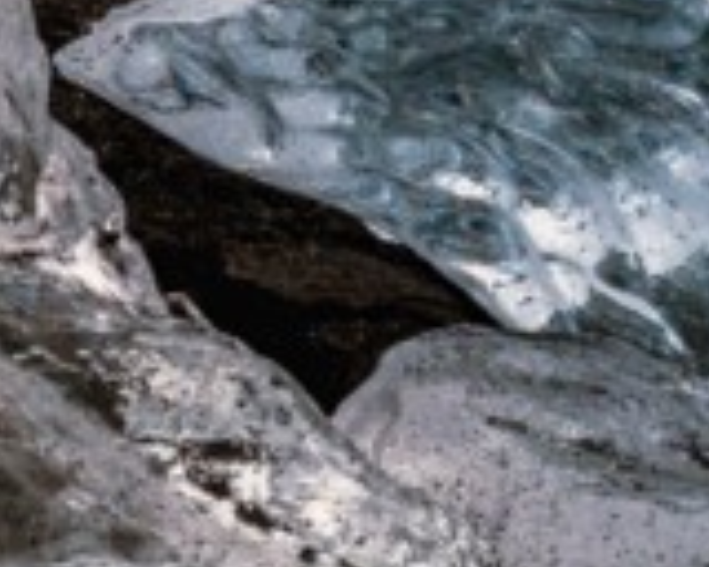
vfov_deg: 6.2
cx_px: -523
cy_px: -509
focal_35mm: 243
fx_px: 5099
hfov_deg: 7.7
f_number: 22
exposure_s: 1.3
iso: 500
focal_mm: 46
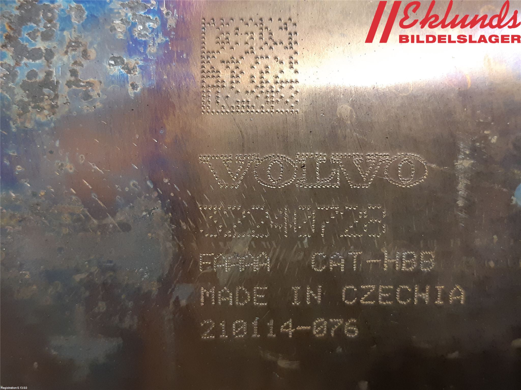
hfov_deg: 67.3
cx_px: 260
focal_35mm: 26
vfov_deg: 53.1
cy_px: 195
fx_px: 391
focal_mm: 3.93
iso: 250
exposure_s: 1/33
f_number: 1.7
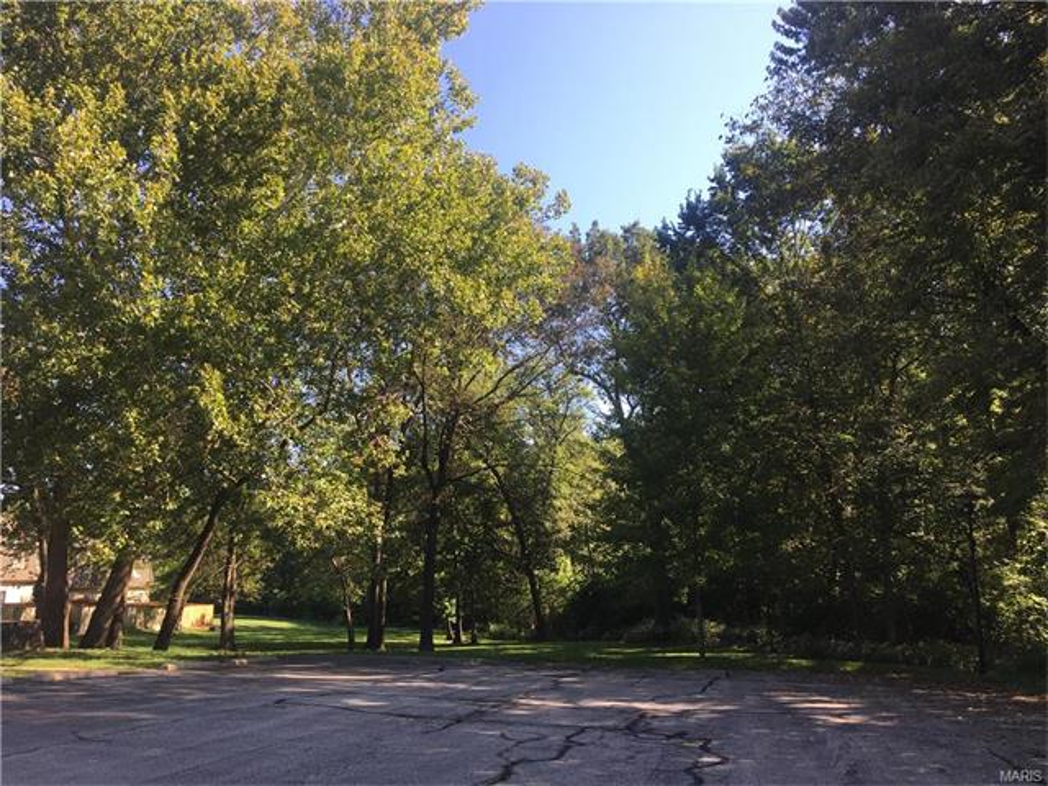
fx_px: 878
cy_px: 393
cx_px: 524
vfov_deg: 48.2
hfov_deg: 61.7
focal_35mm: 29
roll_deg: +1.0
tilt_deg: +12.4
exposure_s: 1/407
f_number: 2.2
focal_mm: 4.15
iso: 25
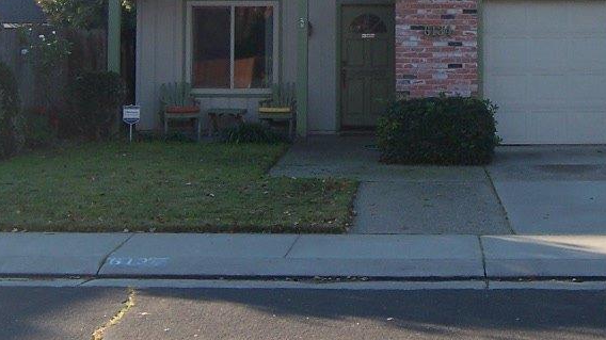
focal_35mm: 76
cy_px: 1
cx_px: 413
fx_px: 1221
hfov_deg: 27.7
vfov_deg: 15.6
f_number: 3.4
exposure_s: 1/250
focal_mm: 5.5
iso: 80
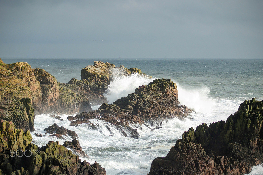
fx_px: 985
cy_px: 88
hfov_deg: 15.2
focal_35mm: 135
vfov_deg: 10.1
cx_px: 132
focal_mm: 90
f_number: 5
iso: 400
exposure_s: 1/1000
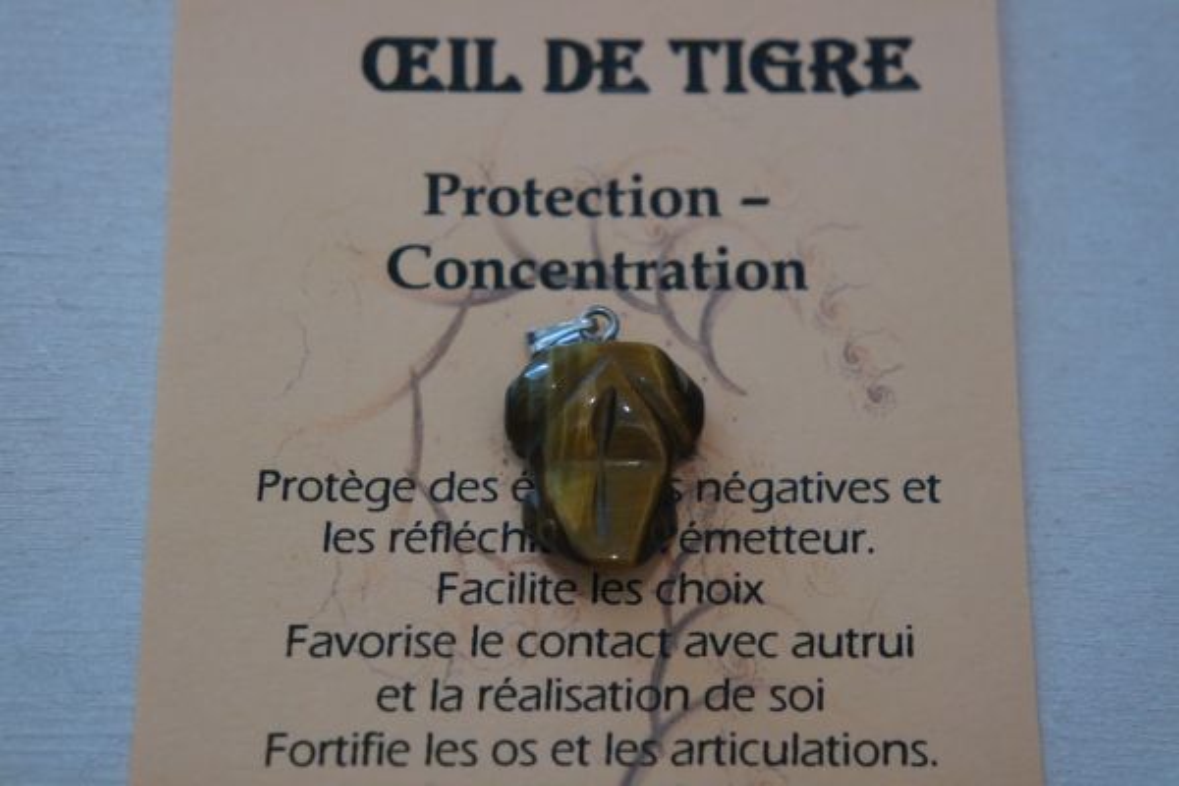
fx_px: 2522
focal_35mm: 77
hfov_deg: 26.3
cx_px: 590
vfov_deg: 17.7
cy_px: 393
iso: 3200
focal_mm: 50
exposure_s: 1/60
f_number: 5.6
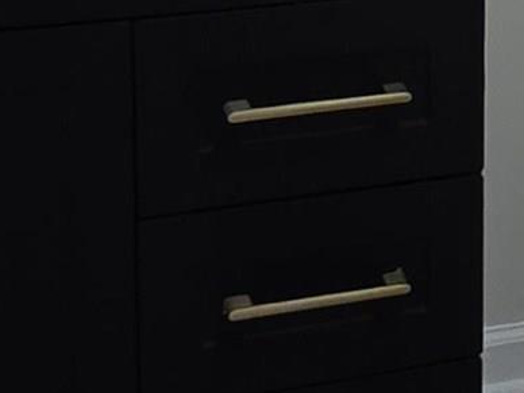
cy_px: -304
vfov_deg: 13.1
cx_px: 600
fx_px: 1559
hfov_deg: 18.3
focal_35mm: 103
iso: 250
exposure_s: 1/120
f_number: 1.9
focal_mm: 2.2
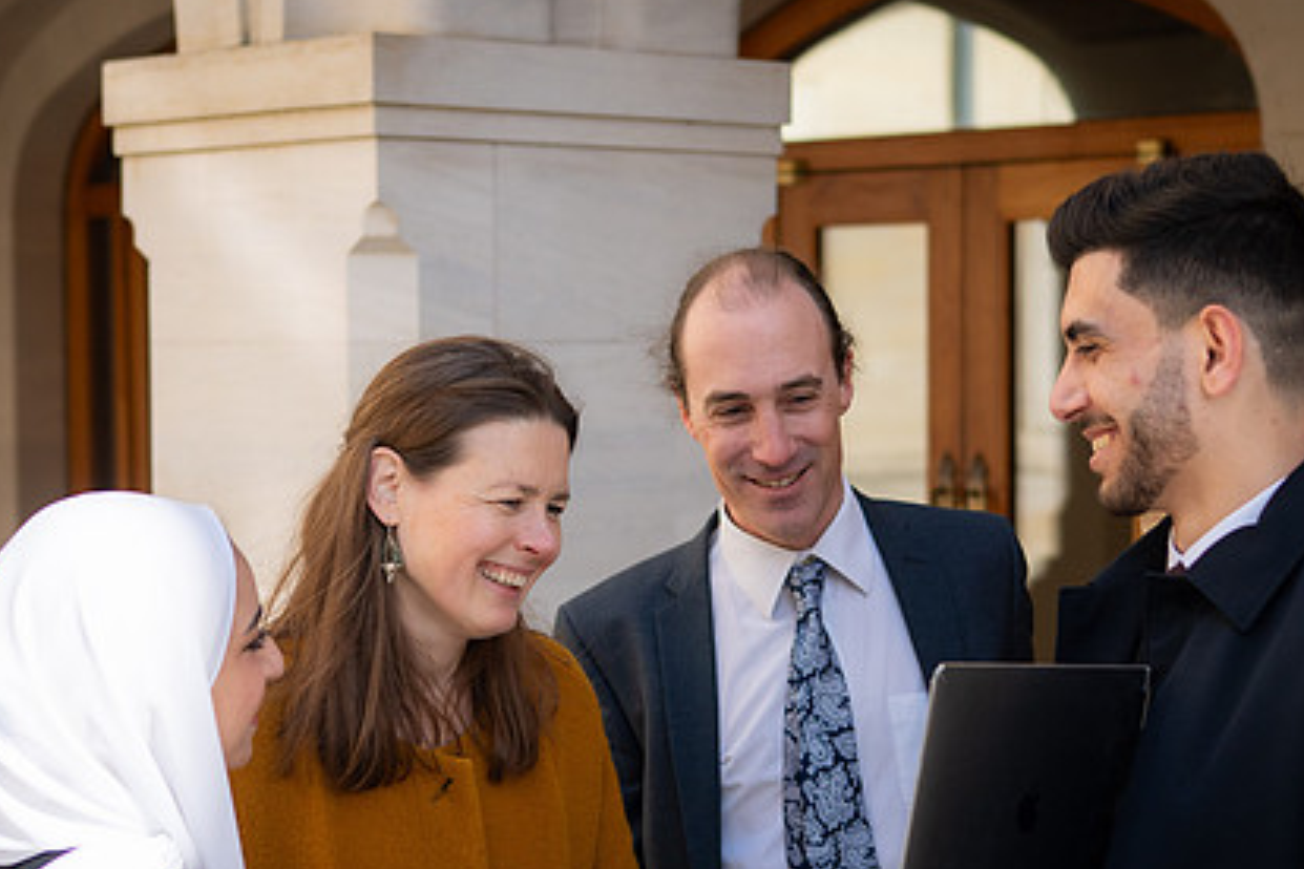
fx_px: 3042
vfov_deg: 16.2
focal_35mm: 84
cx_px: 668
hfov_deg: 24.2
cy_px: 564
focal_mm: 40
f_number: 2.8
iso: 200
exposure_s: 1/3200
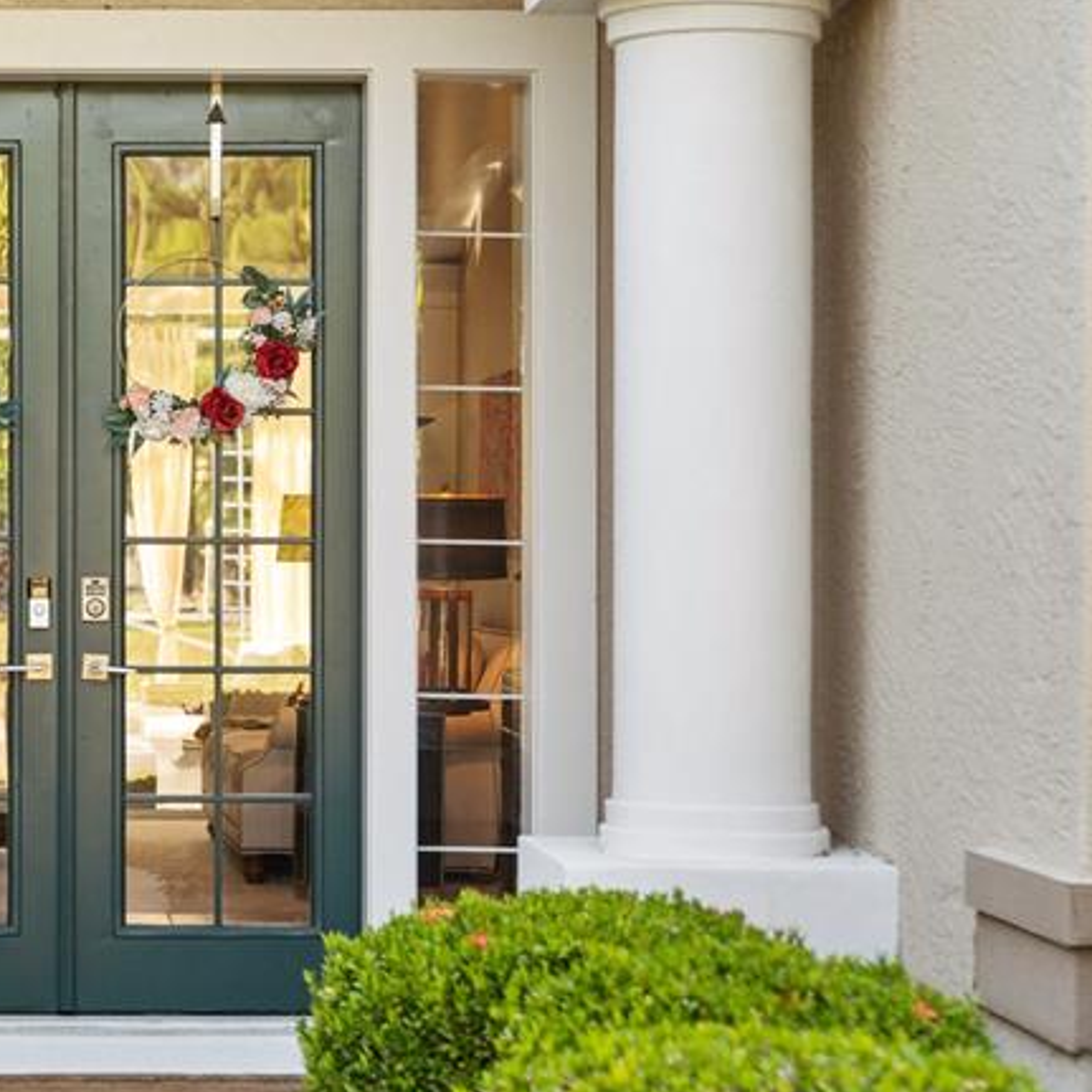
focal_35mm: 101
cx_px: 81
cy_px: 562
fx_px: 3605
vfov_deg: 17.2
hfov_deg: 17.0
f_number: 2.8
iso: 800
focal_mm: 50
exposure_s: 1/500
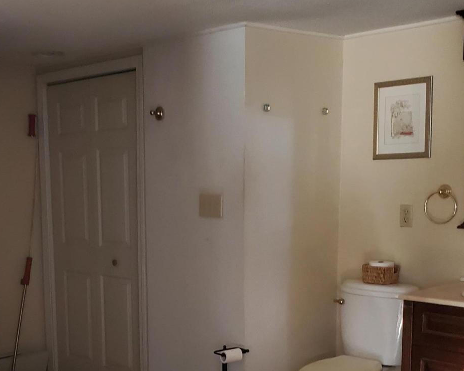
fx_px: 755
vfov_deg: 27.2
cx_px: 121
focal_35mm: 55
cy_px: 280
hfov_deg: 33.5
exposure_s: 1/12
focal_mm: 4.3
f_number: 2.4
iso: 640
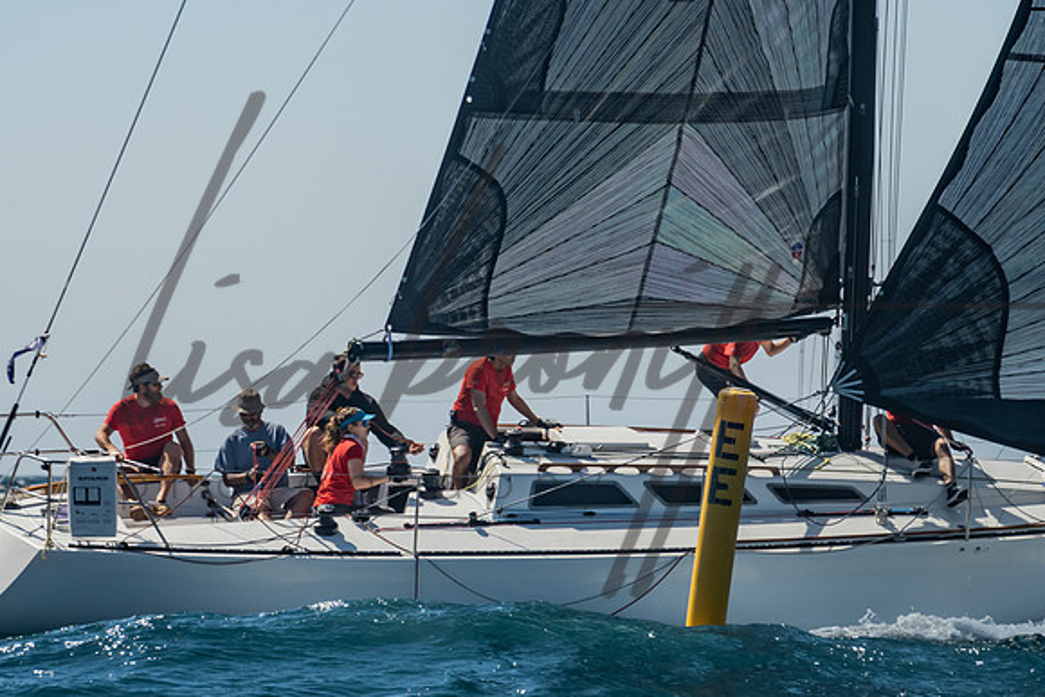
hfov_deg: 5.9
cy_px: 317
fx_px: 10074
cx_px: 433
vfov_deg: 4.0
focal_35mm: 347
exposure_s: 1/640
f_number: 6.3
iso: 160
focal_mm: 180
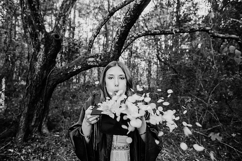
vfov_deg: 53.2
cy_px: 80
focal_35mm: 24
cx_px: 121
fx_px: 161
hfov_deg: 73.7
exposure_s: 1/200
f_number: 2.8
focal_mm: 24
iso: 250
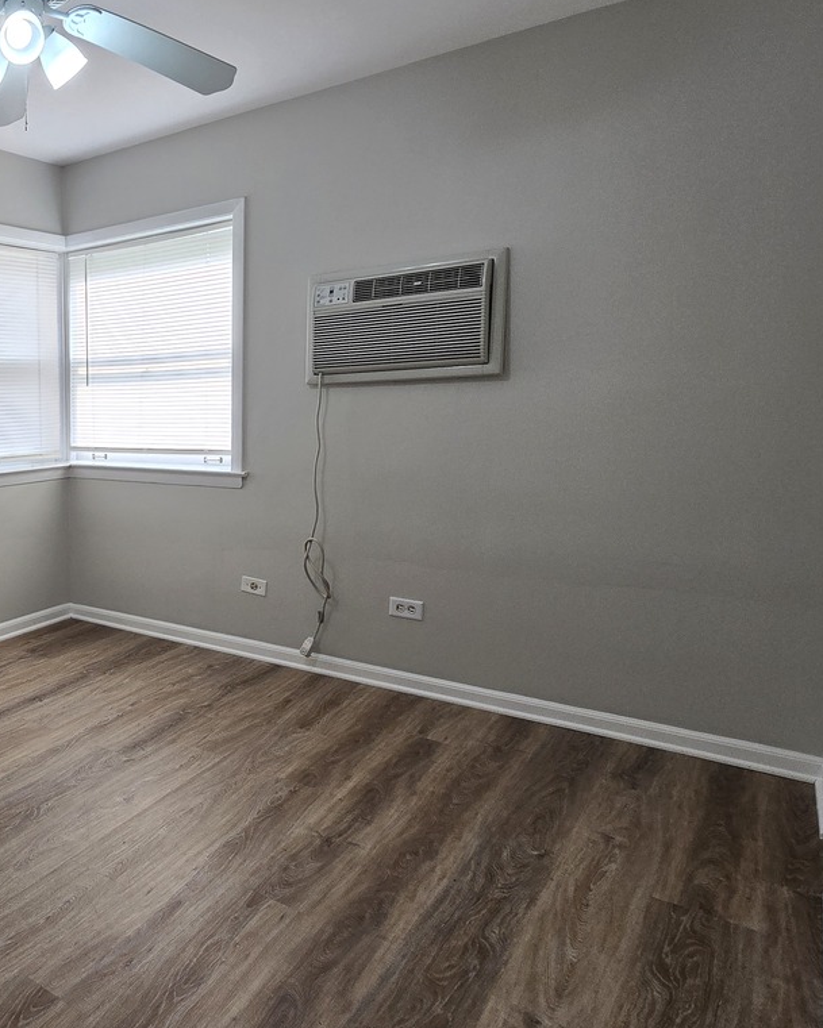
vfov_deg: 70.2
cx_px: -38
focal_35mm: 24
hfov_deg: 46.7
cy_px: 474
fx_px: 731
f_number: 2.2
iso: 80
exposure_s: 1/120
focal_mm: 2.2
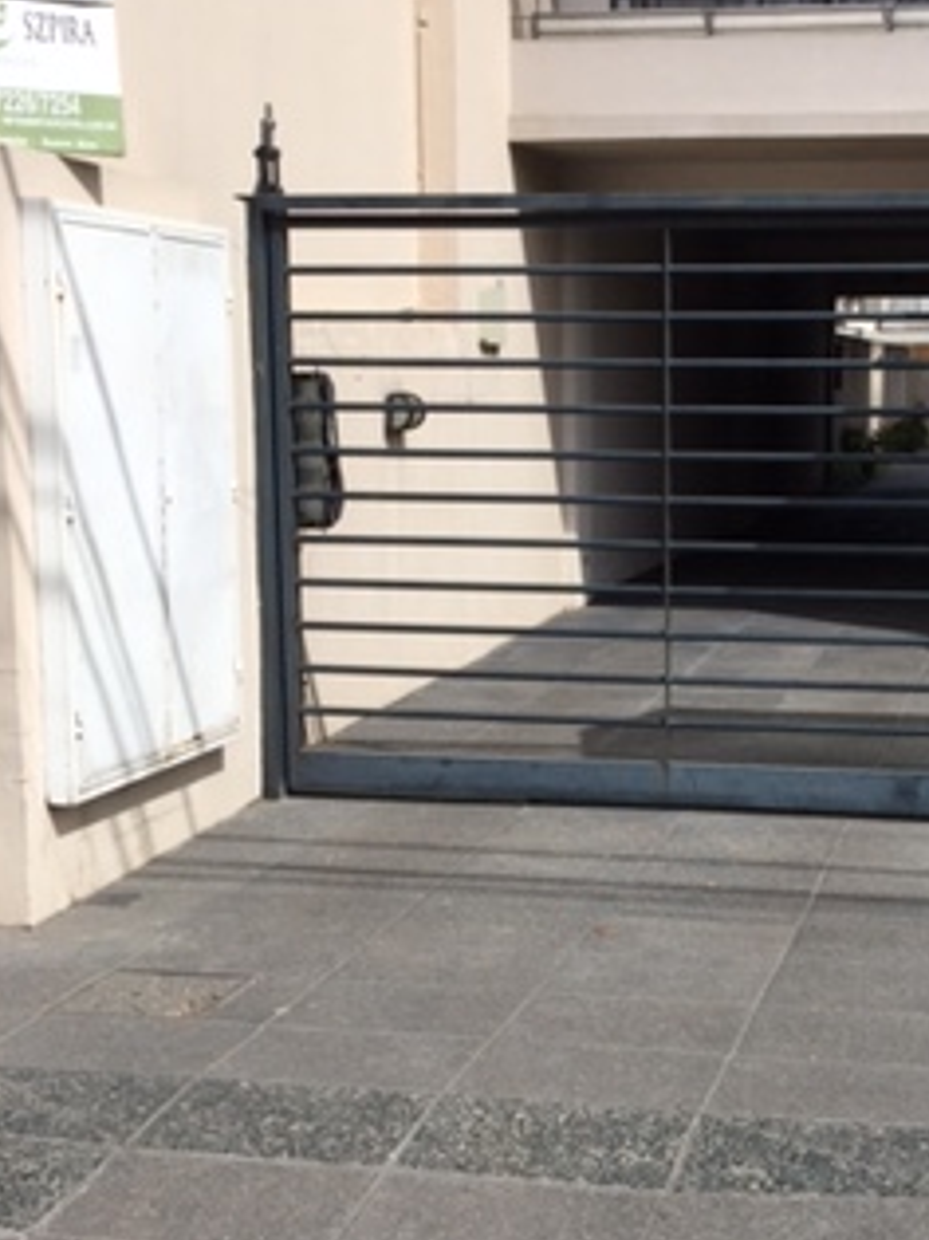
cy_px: 764
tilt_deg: -9.0
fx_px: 2113
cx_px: 681
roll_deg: -0.4
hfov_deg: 24.6
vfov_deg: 32.6
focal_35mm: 59
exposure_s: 1/2825
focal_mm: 4.15
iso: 32
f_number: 2.2
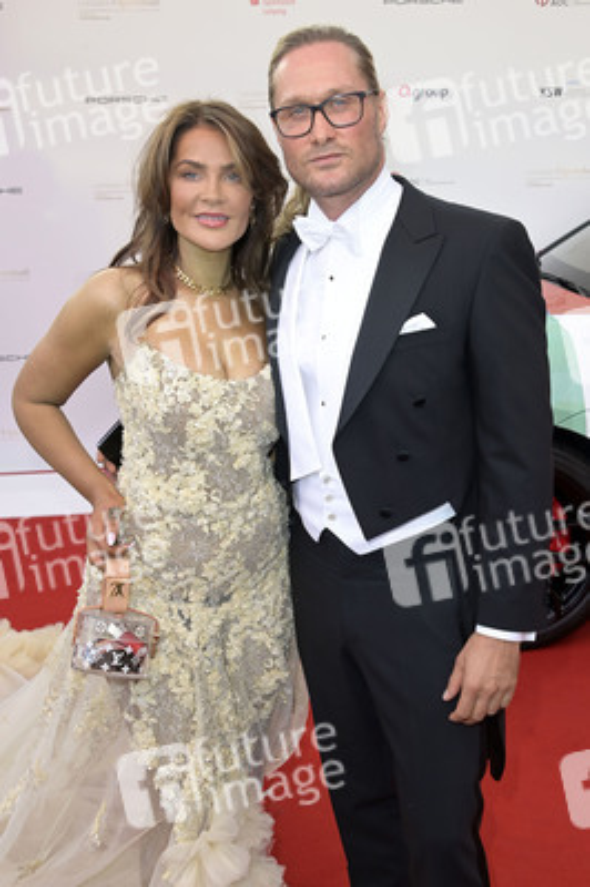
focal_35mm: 40
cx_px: 295
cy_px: 444
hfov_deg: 33.3
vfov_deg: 48.5
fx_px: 985
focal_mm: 40
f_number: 5.6
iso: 800
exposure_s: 1/250
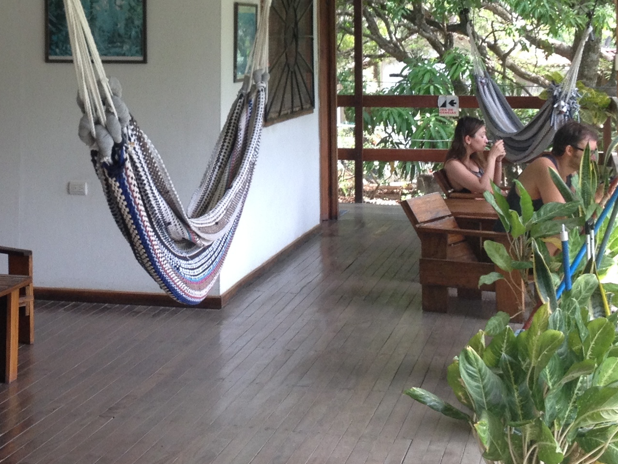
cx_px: 167
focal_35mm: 89
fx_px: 1589
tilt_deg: -4.5
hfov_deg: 21.8
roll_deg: +1.2
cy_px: 66
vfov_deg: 16.4
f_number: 2.4
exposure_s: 1/120
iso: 64
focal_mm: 4.28
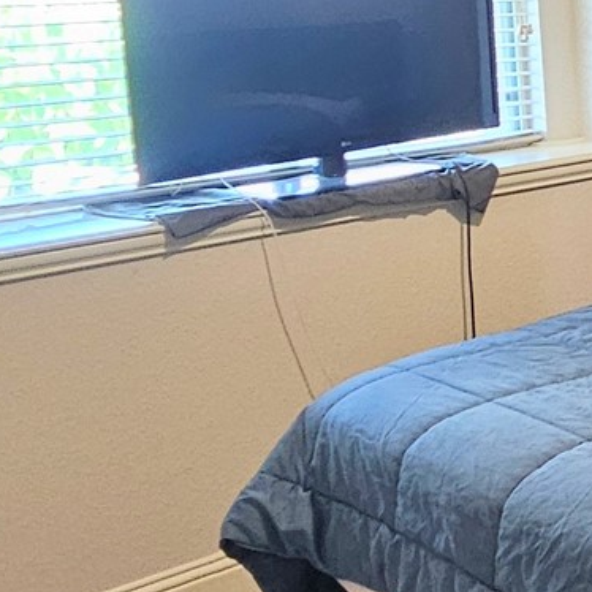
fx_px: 1219
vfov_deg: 26.7
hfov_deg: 22.4
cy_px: 100
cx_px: 891
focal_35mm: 63
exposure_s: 1/30
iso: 320
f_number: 2.2
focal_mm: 2.2
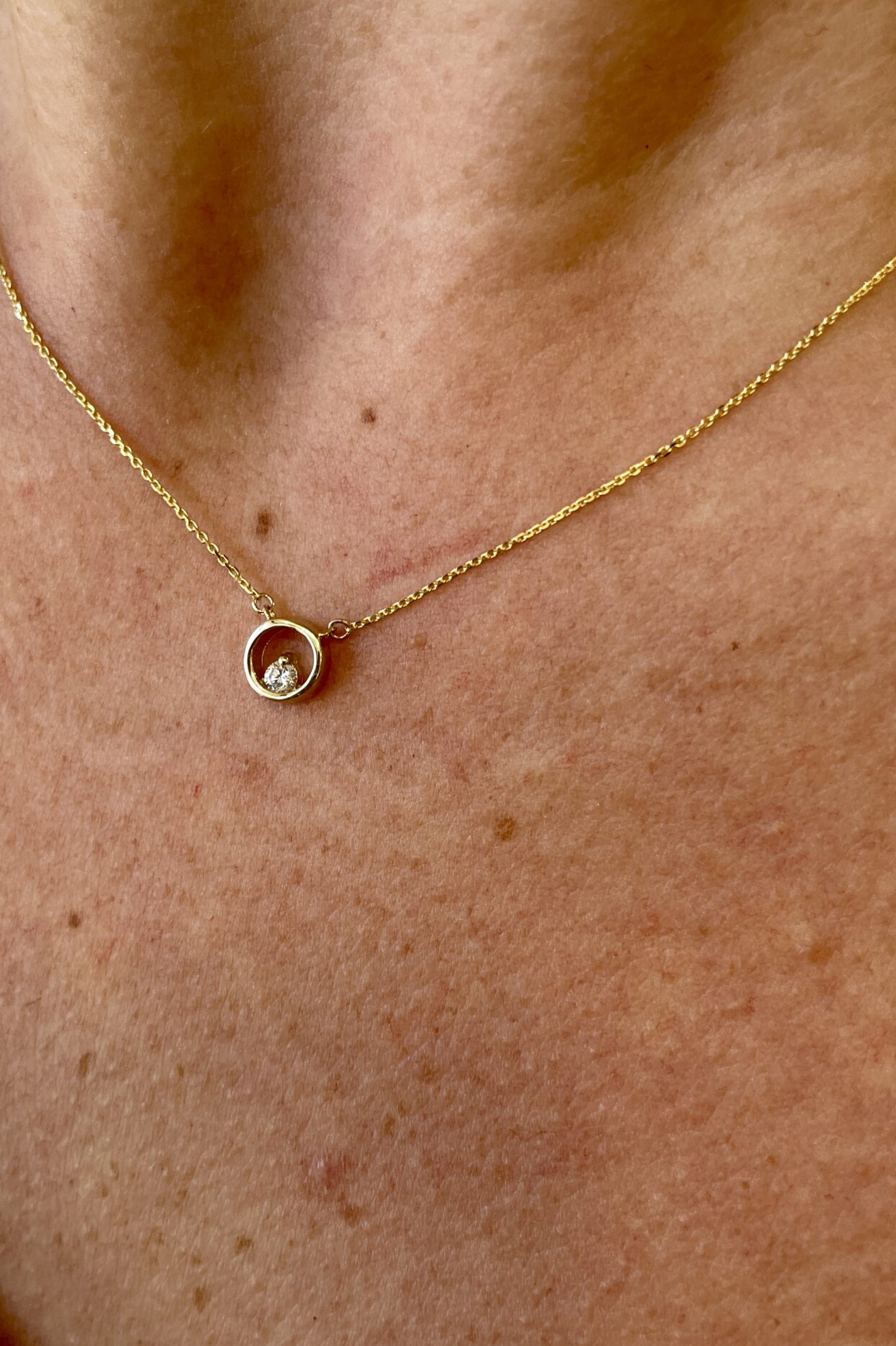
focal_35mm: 37
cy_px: 657
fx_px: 1381
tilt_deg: -40.2
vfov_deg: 51.9
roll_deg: -1.9
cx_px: 380
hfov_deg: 35.9
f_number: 1.6
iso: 40
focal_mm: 4.2
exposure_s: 1/120
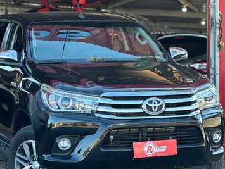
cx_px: 91
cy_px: 71
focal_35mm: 102
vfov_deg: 14.5
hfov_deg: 19.2
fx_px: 664
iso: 80
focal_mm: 9
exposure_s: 1/121
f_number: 2.8
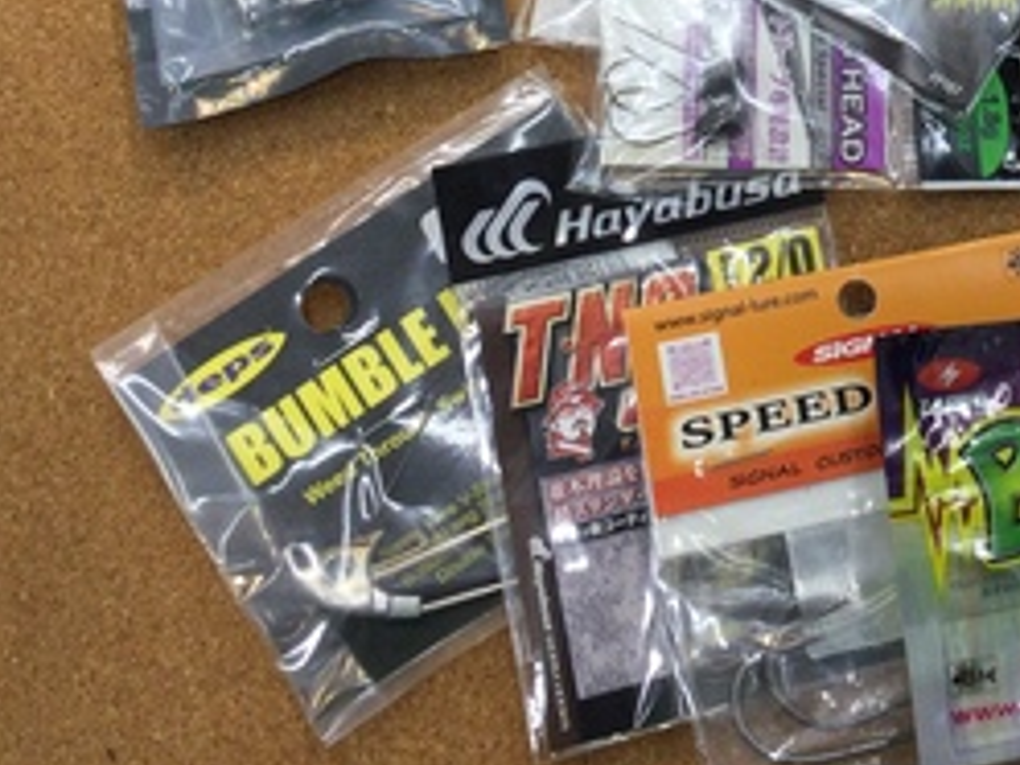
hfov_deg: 25.1
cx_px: 942
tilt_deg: -74.8
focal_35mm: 75
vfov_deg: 18.7
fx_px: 2210
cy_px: -132
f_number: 2.4
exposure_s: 1/60
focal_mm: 3.3
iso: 32
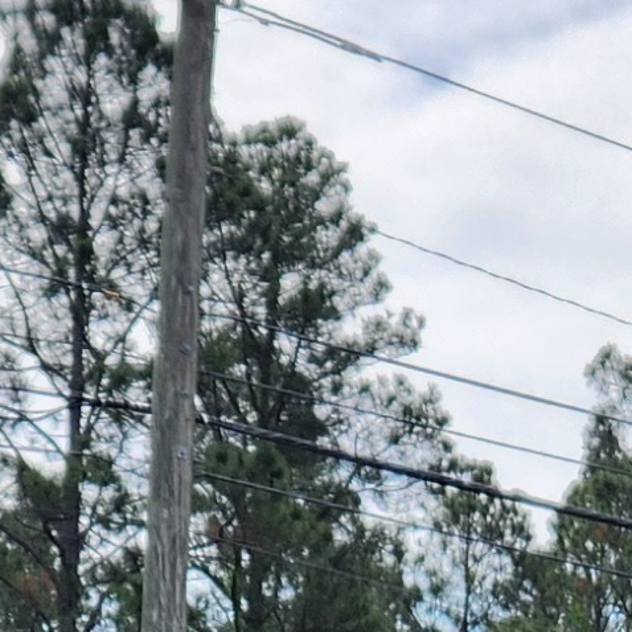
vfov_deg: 8.7
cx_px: 353
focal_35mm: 170
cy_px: 1802
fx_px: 3512
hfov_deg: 10.3
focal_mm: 5.4
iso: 20
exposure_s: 1/1347
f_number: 1.8
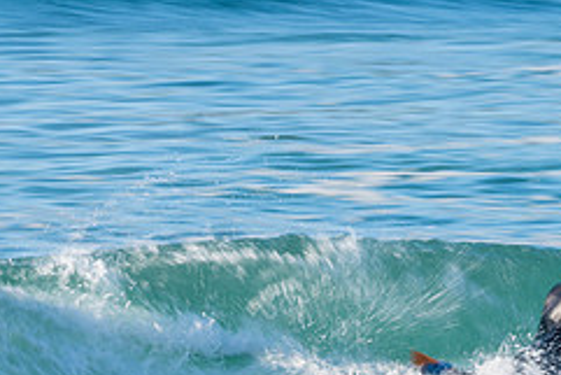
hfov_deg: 1.4
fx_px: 22998
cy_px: 448
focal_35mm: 1475
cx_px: 582
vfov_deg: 0.9
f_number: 18
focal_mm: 500
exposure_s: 1/30
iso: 64
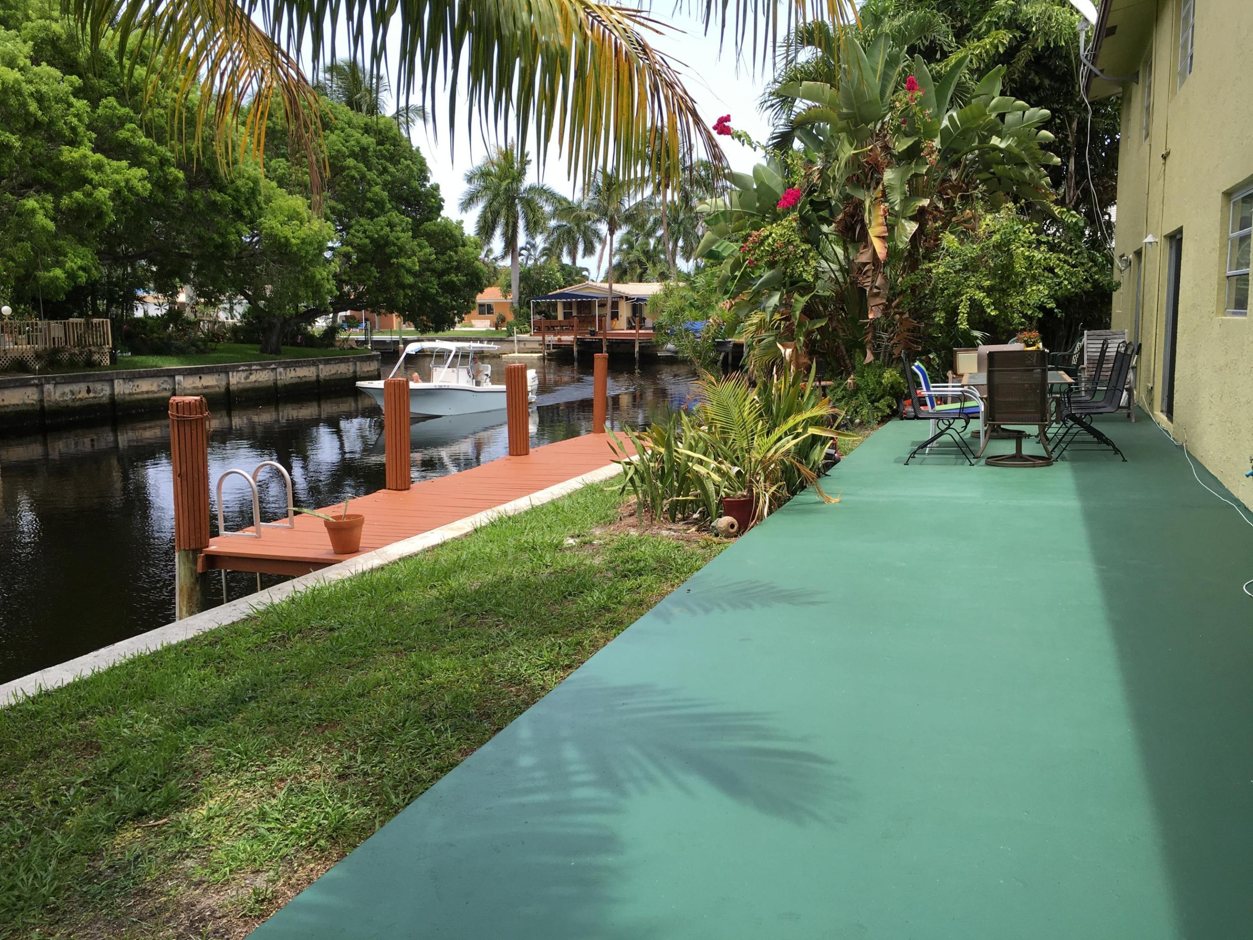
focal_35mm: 29
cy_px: 470
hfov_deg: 61.7
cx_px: 626
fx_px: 1050
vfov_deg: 48.2
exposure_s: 1/591
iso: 25
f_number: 2.2
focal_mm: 4.15
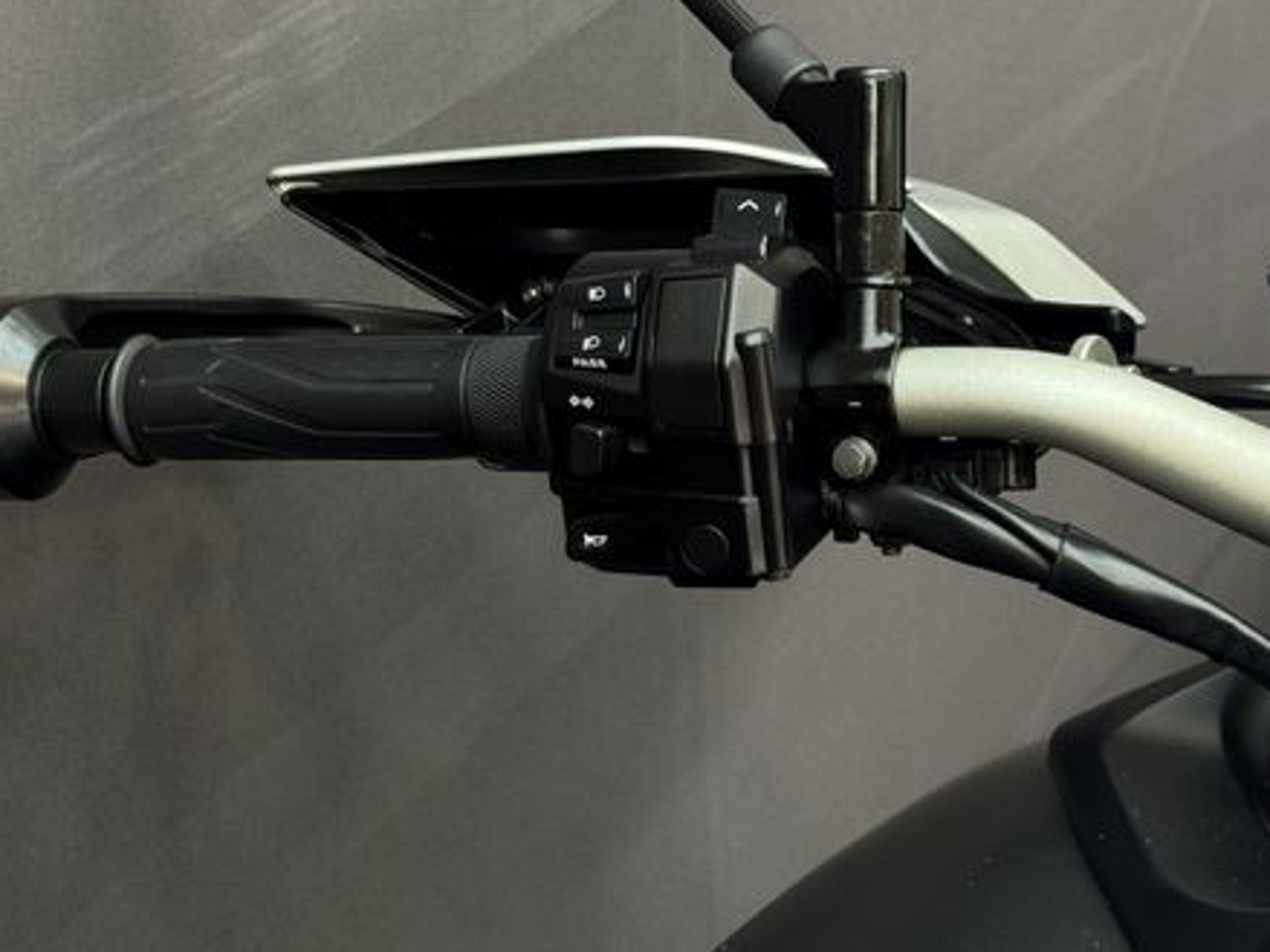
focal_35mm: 70
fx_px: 2567
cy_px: 379
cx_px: 590
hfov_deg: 27.8
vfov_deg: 21.0
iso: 160
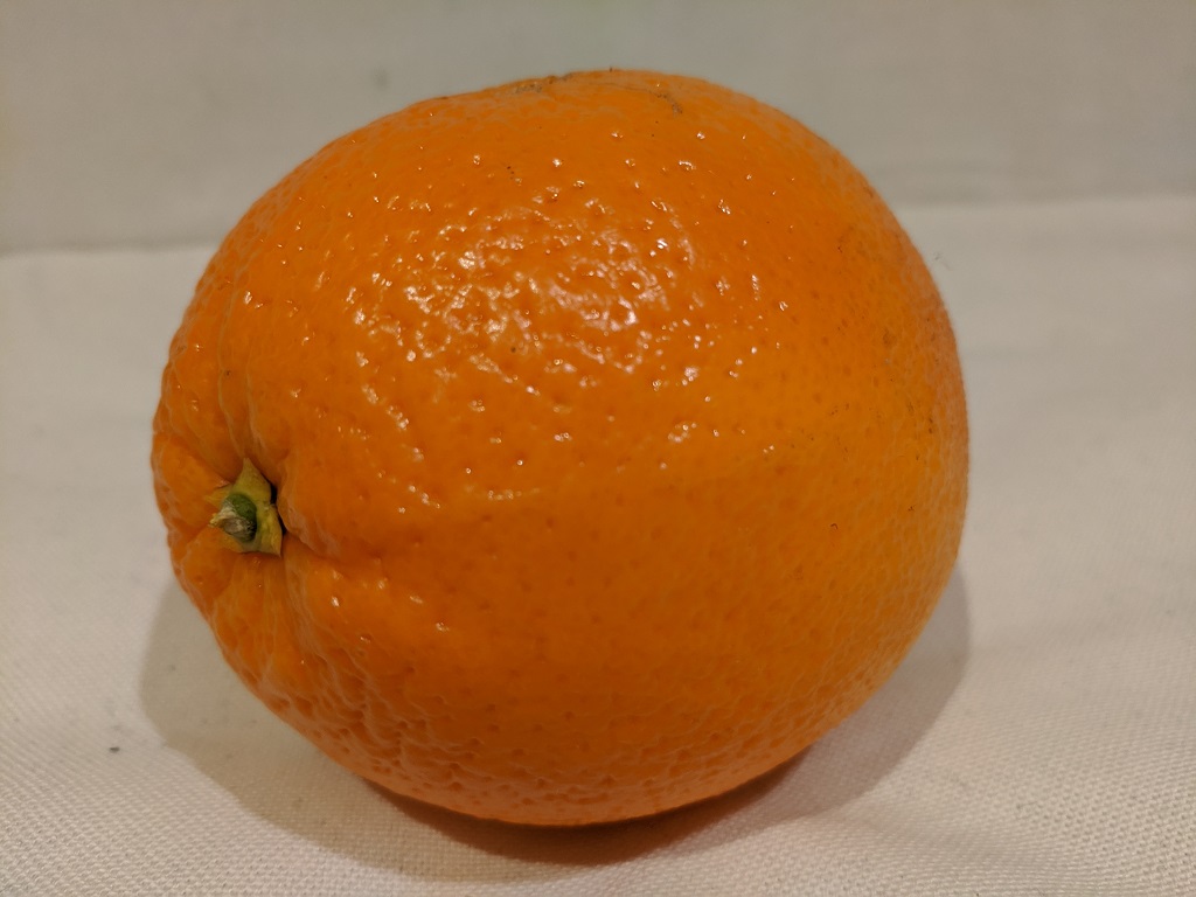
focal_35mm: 26
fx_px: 898
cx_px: 598
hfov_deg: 67.3
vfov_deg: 53.1
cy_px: 448
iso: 278
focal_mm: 4.67
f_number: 2
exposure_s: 1/60
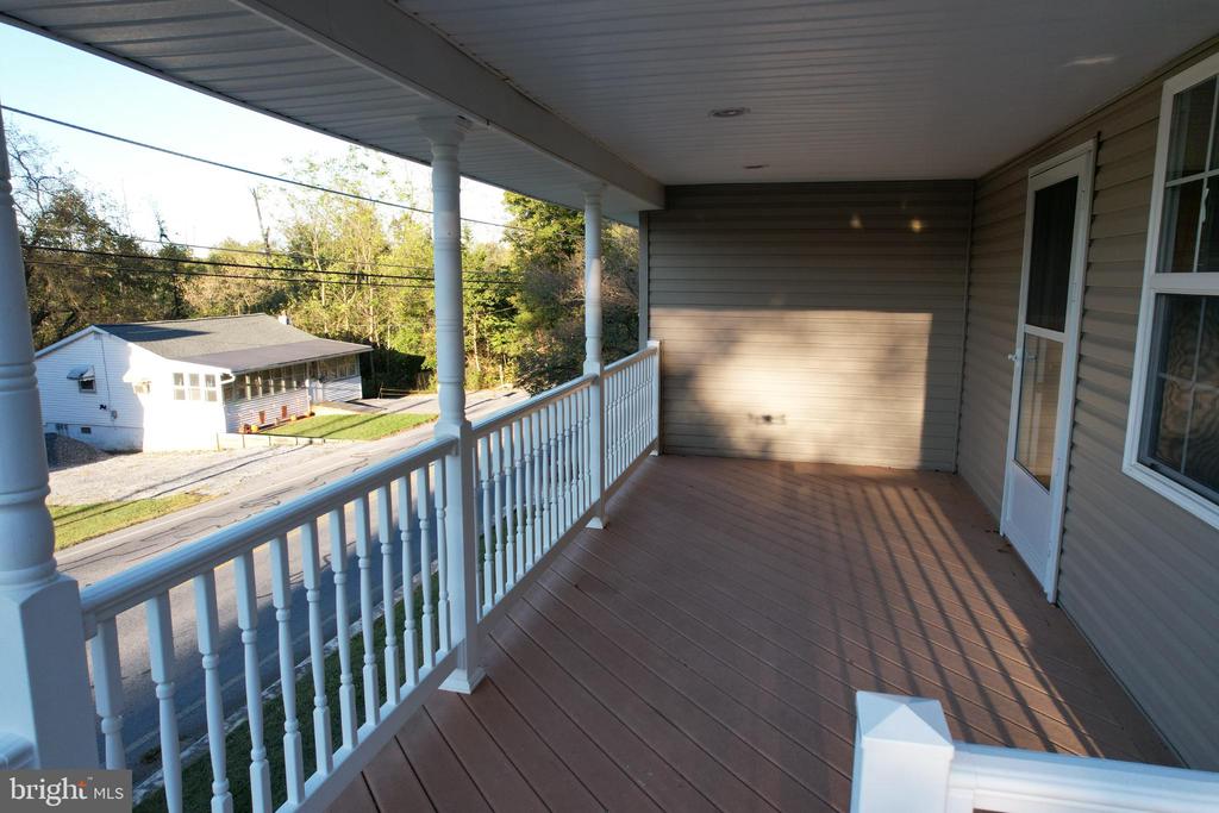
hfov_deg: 78.6
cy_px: 406
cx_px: 610
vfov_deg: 57.2
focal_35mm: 22
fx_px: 745
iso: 150
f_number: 2.8
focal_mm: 8.38
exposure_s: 1/350
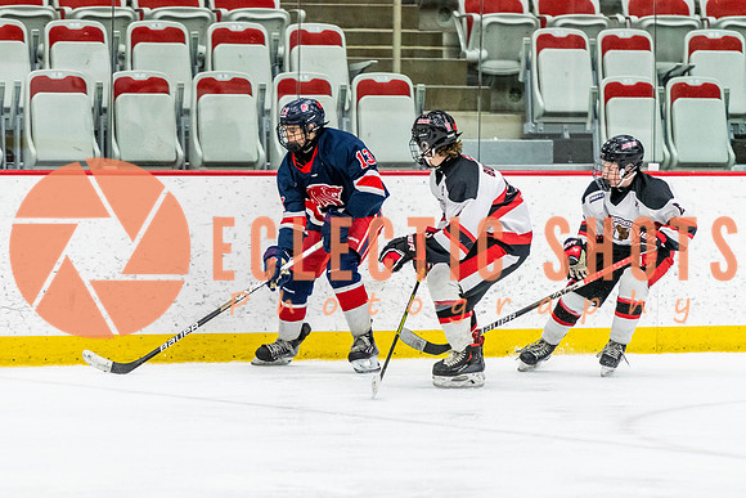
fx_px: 6197
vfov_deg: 4.6
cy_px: 260
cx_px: 298
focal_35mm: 299
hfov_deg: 6.9
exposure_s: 1/640
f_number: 2.8
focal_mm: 190
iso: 3200
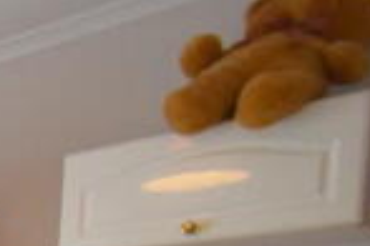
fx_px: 689
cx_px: -404
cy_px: 446
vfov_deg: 16.8
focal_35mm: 67
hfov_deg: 17.9
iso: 1100
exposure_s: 1/60
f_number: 3.5
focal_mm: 10
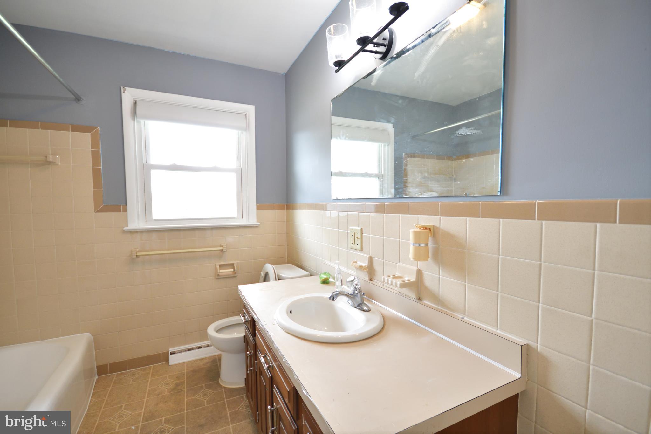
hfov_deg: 100.4
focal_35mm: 15
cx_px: 326
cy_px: 217
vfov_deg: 77.3
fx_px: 271
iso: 1600
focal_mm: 10
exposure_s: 1/60
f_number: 4
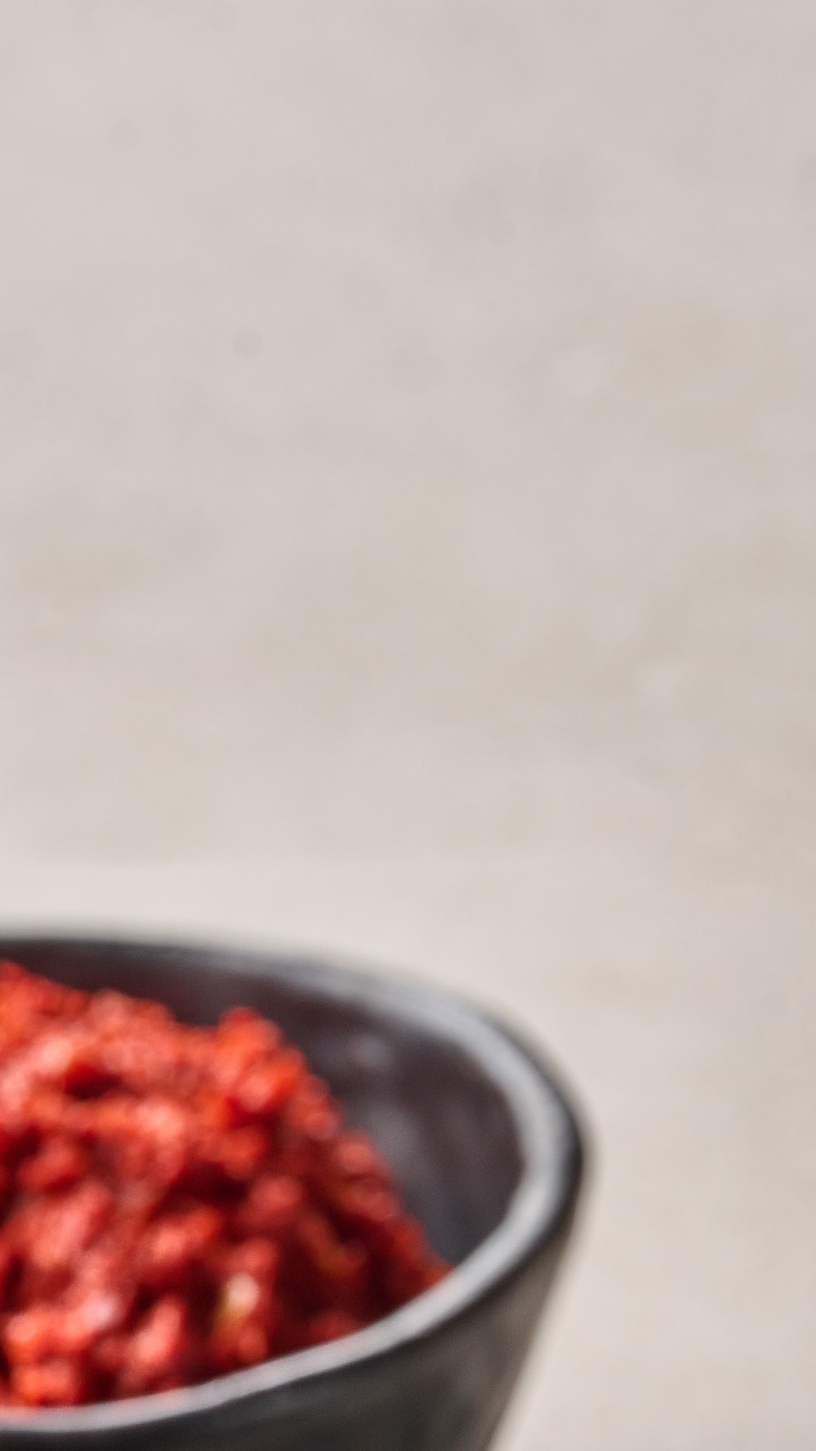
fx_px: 12272
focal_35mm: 319
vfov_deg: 6.7
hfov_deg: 3.8
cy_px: 2075
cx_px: 1102
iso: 100
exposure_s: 1/160
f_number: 11
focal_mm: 105
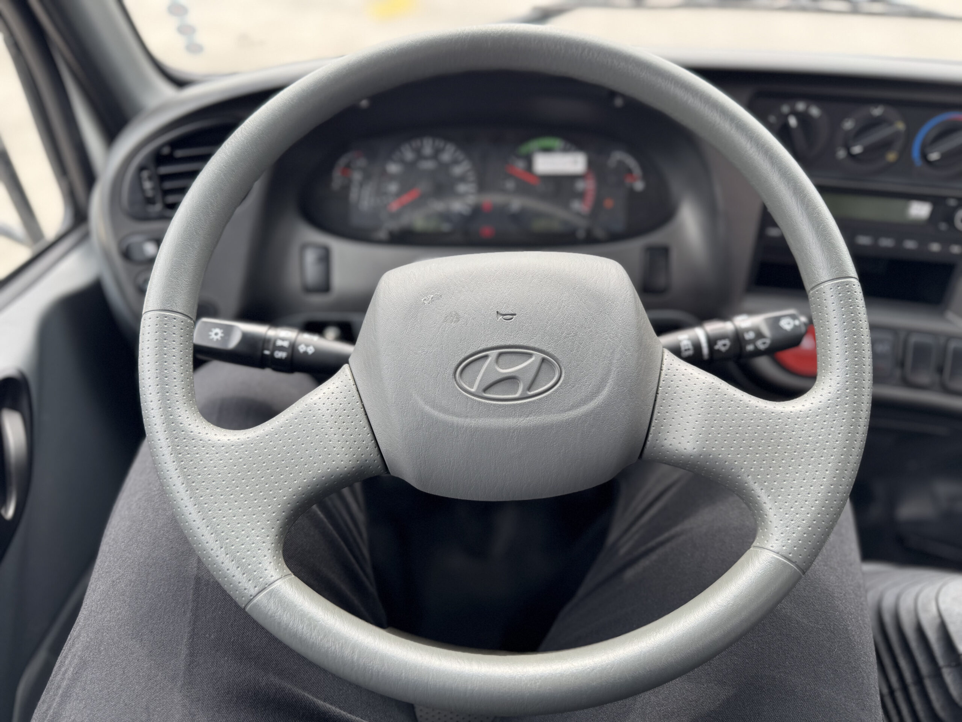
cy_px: 361
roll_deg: -0.6
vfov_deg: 56.8
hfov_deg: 71.6
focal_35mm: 24
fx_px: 667
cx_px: 481
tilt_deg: -42.0
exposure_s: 1/296
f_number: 1.78
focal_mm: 6.76
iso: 80
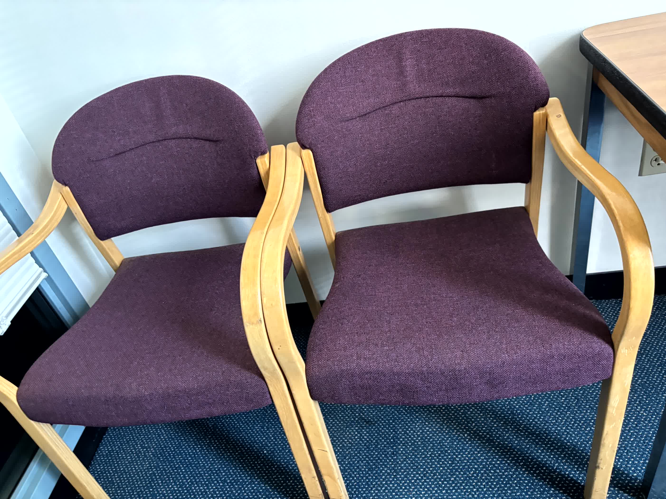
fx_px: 500
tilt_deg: -35.1
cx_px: 333
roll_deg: +13.2
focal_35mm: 26
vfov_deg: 53.1
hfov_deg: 67.3
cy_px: 250
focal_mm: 5.96
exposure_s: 1/60
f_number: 1.6
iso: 500
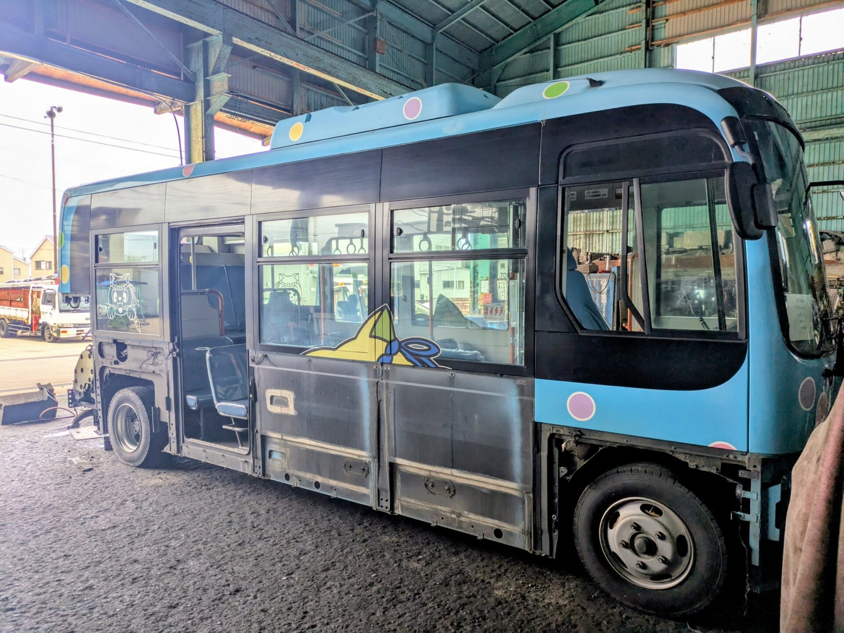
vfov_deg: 54.9
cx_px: 422
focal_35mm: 25
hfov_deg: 69.4
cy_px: 316
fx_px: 610
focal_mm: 5.43
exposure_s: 1/441
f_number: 1.89
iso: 48
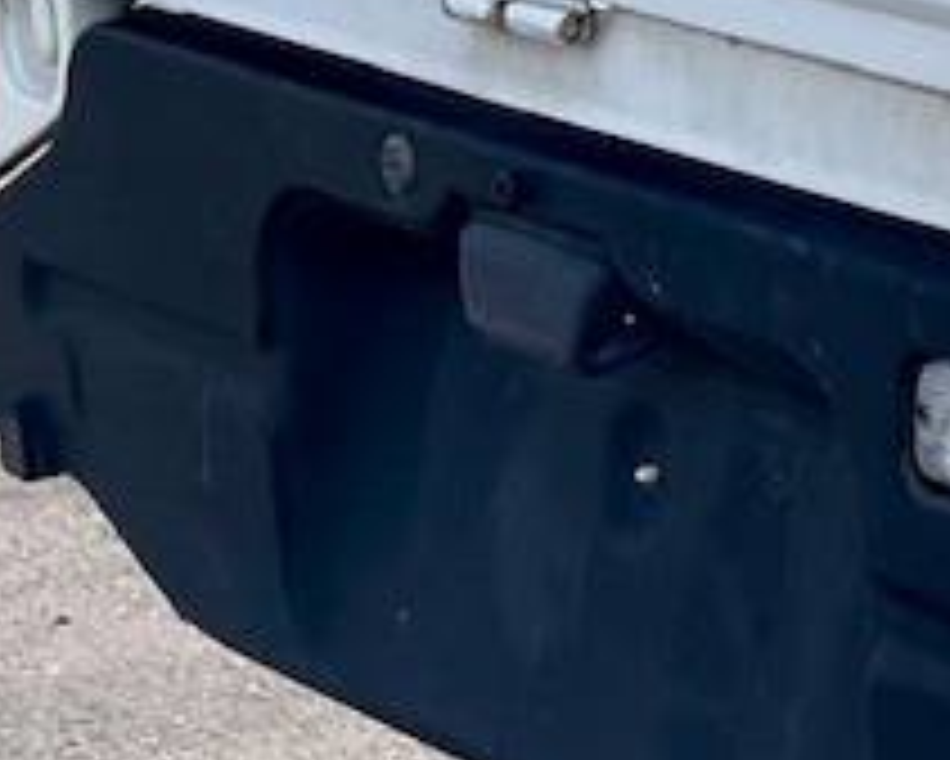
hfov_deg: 11.1
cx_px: 2220
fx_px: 4163
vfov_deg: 10.3
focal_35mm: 148
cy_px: -130
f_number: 1.6
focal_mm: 5.1
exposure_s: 1/2786
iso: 32
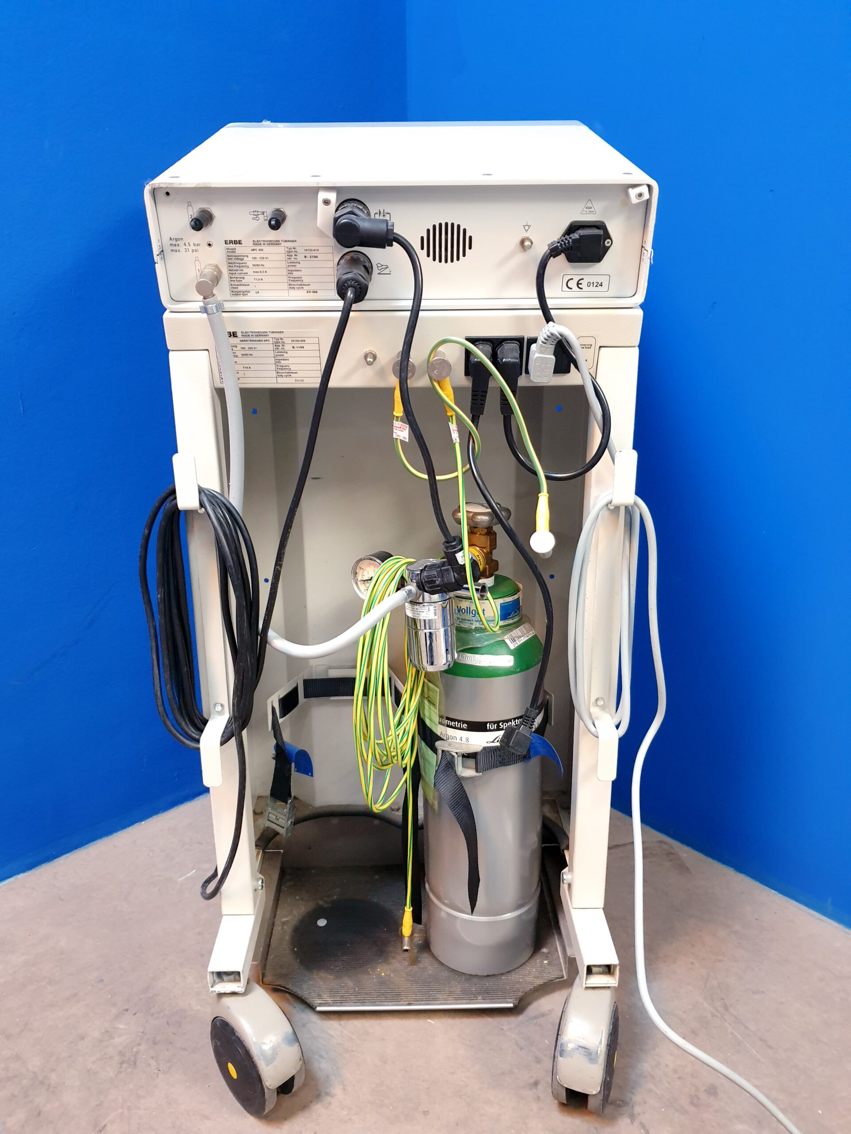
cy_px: 567
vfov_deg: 67.3
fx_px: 852
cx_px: 426
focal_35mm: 26
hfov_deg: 53.1
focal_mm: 4.3
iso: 250
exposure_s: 1/50
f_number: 1.5
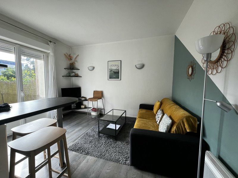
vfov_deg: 89.9
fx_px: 89
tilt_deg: -4.5
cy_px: 89
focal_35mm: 13
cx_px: 119
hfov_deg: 106.2
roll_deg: -0.8
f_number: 1.8
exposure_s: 1/99
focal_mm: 1.57
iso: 40
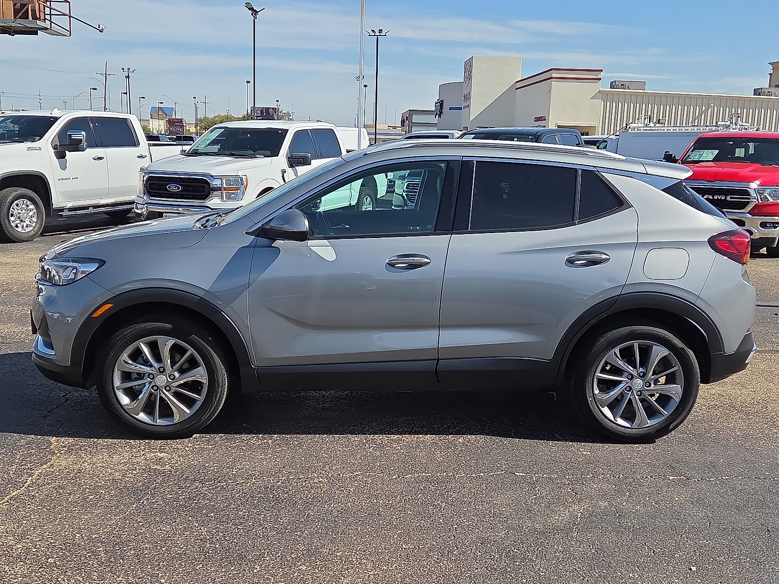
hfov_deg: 50.1
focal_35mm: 37
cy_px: 292
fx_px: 833
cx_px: 390
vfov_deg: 38.7
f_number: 1.8
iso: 25
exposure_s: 1/1667
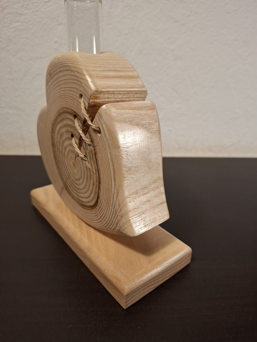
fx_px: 228
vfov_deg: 73.9
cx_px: 128
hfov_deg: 58.9
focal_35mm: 23
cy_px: 171
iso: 250
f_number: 1.8
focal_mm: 5.54
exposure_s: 1/100
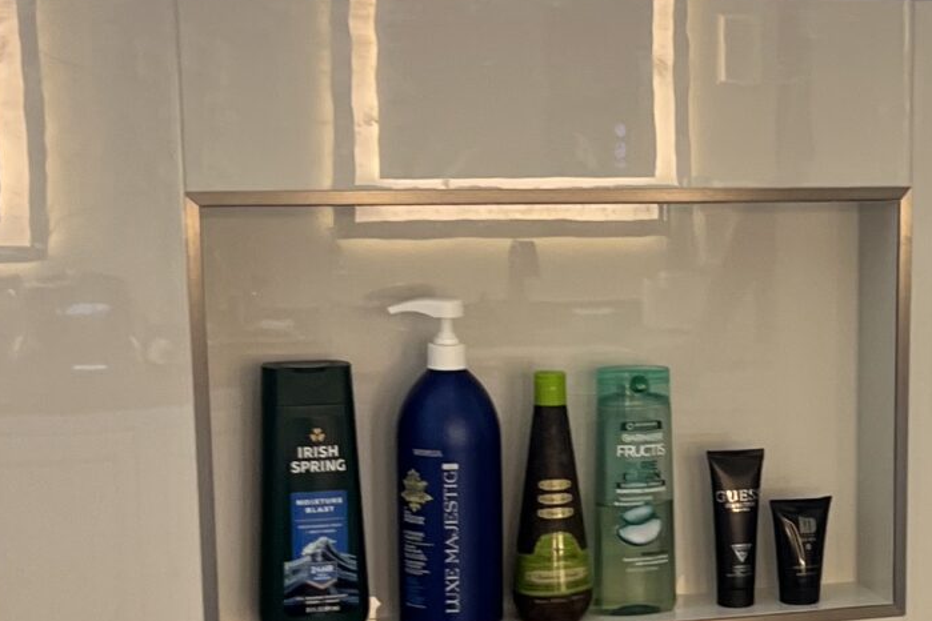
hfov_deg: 19.8
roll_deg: -1.4
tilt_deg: -10.6
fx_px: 2563
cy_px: 513
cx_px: 988
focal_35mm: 99
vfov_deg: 13.7
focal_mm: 5.7
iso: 80
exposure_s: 1/121
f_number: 1.5
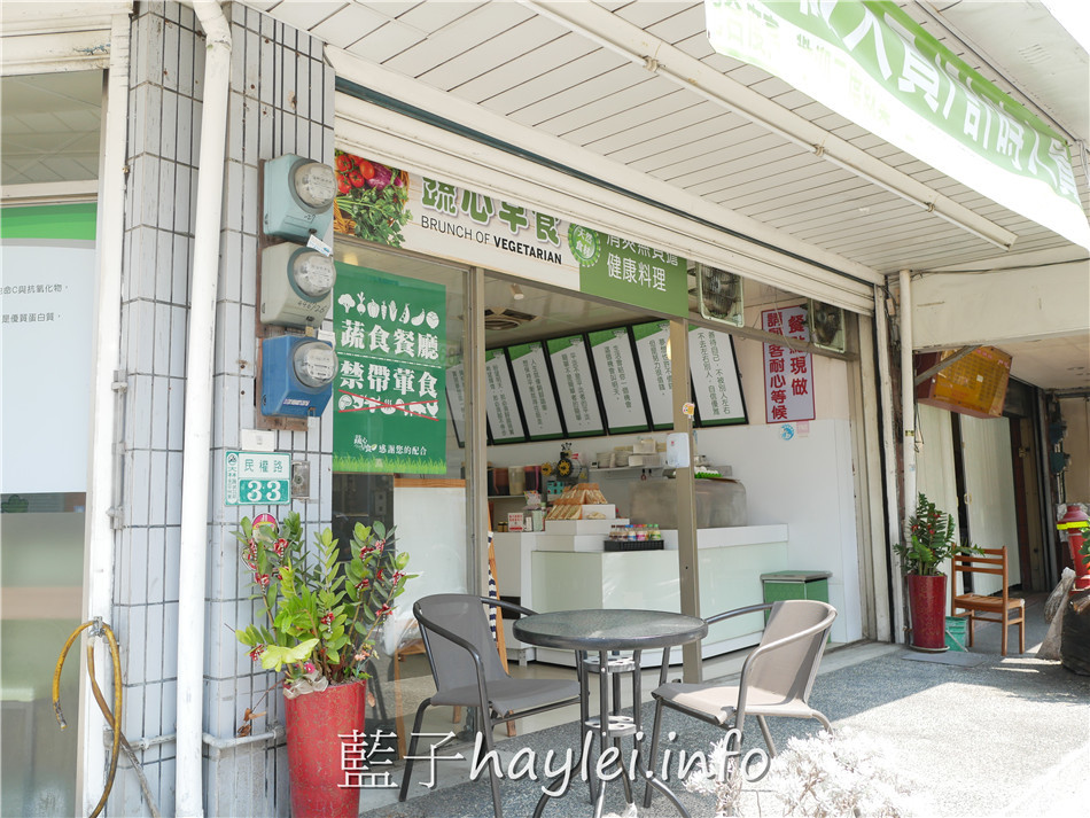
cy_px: 409
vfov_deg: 46.8
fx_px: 945
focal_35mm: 30
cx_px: 545
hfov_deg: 60.0
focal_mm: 15
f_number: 3.2
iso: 200
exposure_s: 1/320
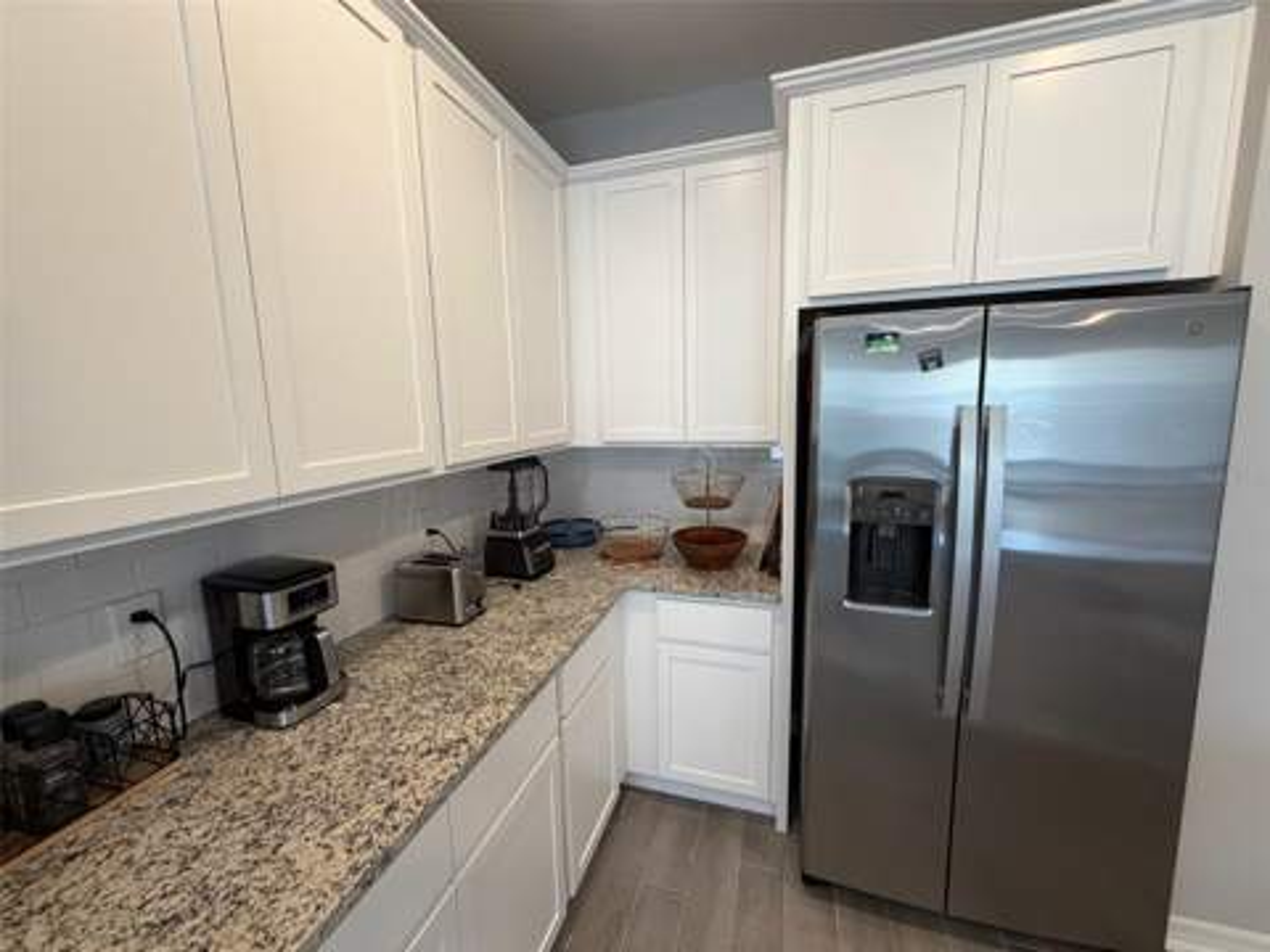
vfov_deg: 85.7
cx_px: 635
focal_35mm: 14
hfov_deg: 102.1
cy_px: 476
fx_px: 514
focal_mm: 2.22
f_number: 2.2
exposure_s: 1/120
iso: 250
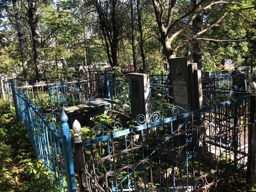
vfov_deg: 49.7
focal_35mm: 28
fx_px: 207
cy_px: 96
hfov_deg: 63.4
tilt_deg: -12.7
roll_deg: +6.8
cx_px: 128
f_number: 1.8
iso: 20
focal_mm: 3.99
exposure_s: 1/318
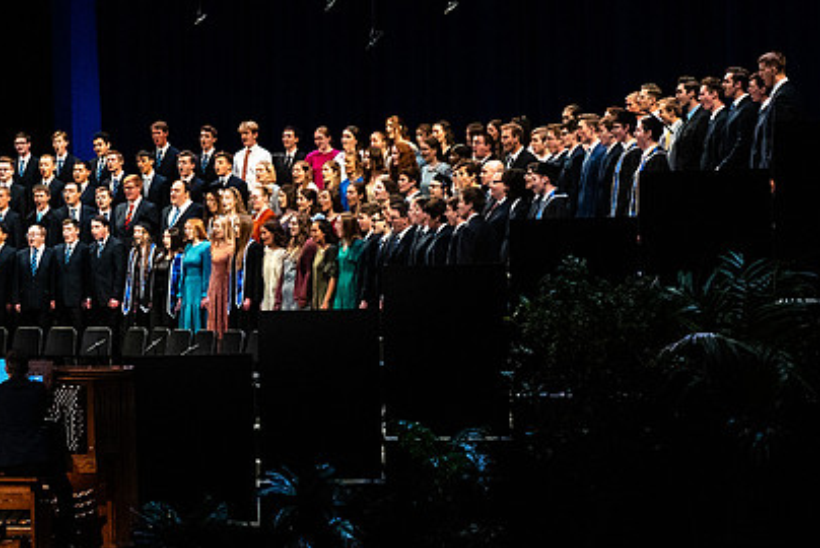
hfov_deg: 13.9
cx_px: 259
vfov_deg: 9.3
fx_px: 3351
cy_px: 303
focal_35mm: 147
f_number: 3.5
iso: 4000
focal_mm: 70
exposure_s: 1/2500
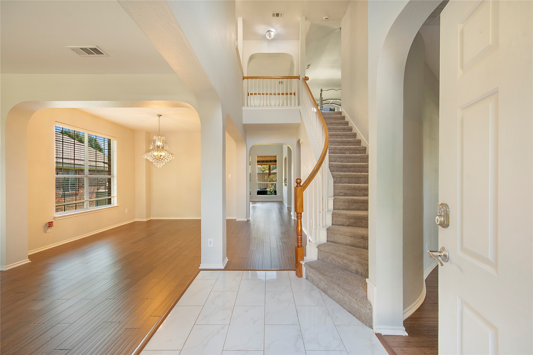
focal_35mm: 15
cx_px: 266
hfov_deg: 100.4
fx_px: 222
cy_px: 178
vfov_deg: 77.3
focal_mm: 10
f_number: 11
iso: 100
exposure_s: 1/4
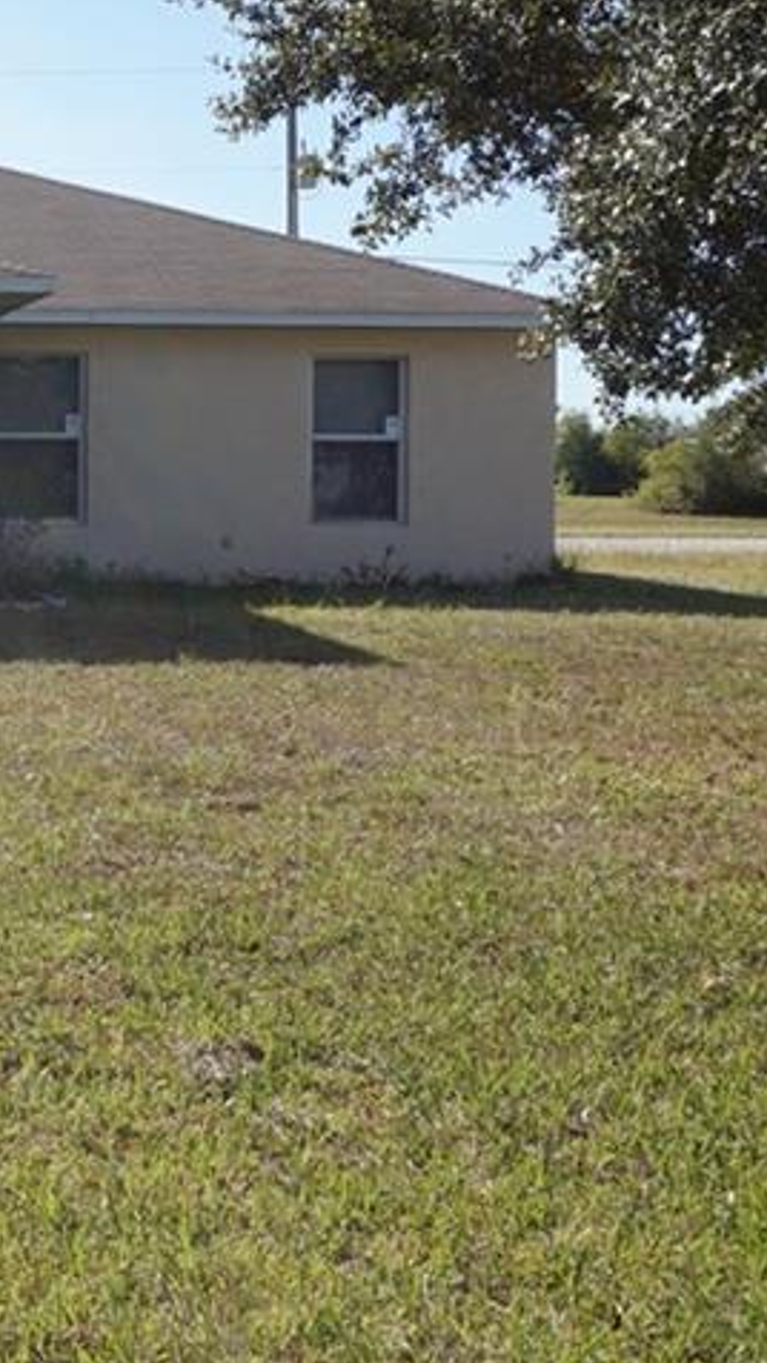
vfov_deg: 38.2
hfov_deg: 20.1
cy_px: 511
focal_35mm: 54
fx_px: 1951
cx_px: -278
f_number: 11
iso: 125
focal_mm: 16
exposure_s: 1/160
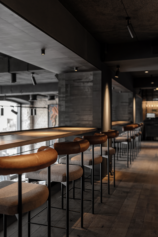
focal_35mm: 35
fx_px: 230
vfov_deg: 54.4
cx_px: 79
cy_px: 118
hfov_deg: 37.9
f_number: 2
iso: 1000
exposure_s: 1/160
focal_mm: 35
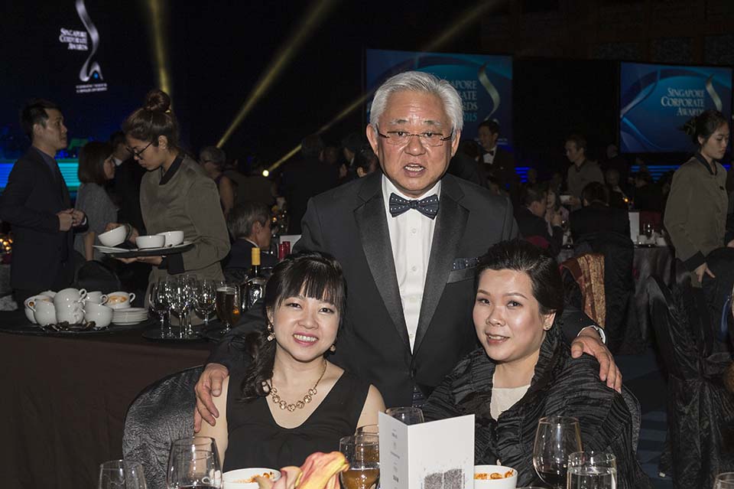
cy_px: 244
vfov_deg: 28.0
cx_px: 367
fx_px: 978
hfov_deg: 41.1
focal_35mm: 48
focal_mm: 48
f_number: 8
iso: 400
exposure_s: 1/60
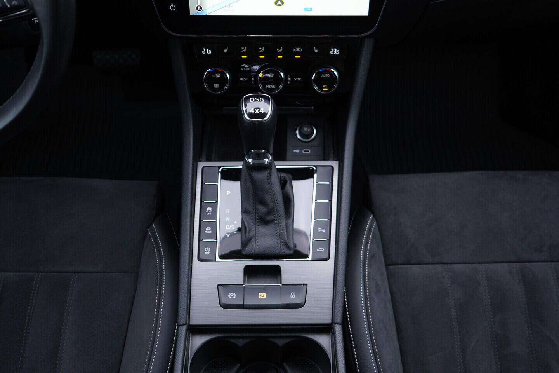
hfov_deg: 53.1
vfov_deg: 36.9
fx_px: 559
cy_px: 186
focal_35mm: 36
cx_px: 280
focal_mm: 24
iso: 250
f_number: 2.8
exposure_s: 1/40
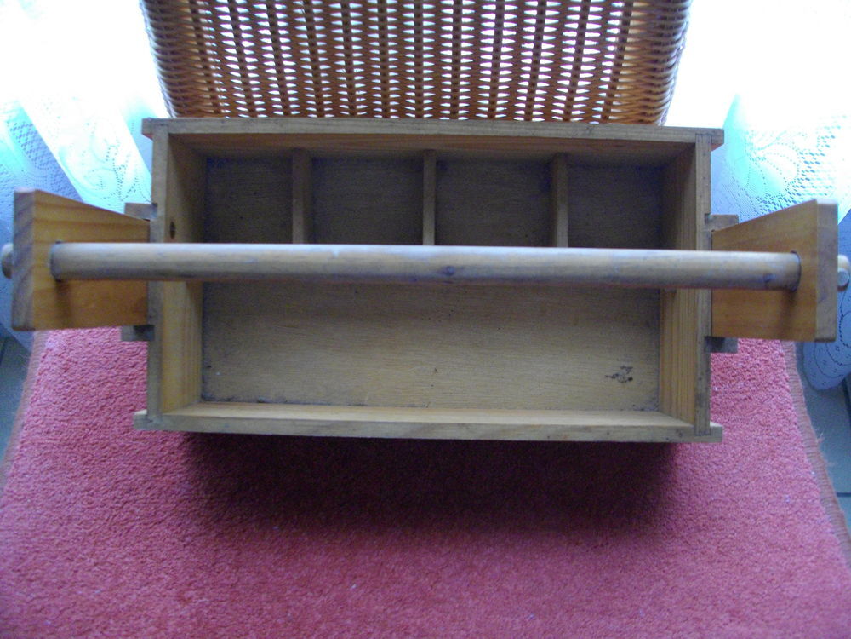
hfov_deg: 56.8
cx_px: 426
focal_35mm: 32
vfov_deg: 44.2
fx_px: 787
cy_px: 320
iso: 337
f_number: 2.9
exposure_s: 1/50
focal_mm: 5.7
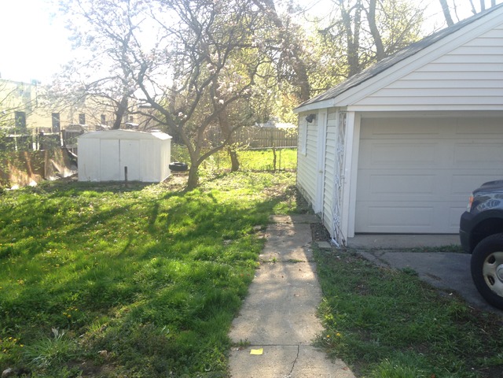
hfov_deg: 55.4
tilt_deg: -10.1
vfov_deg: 42.9
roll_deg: +0.1
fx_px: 480
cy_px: 189
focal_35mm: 33
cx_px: 252
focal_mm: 4.12
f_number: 2.4
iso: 50
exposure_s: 1/206
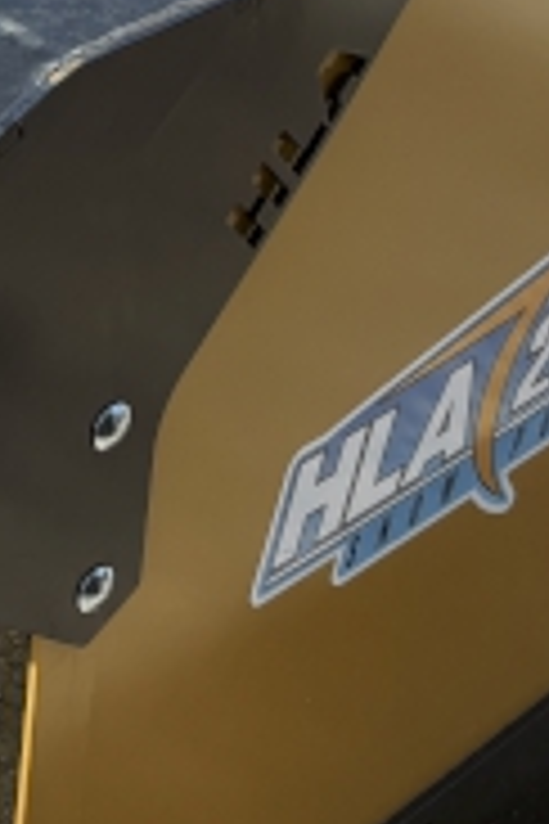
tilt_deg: -27.3
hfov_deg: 11.0
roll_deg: -1.3
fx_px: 2699
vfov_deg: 17.1
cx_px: -392
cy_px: 72
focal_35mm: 118
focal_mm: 5.96
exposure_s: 1/2024
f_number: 1.6
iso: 50
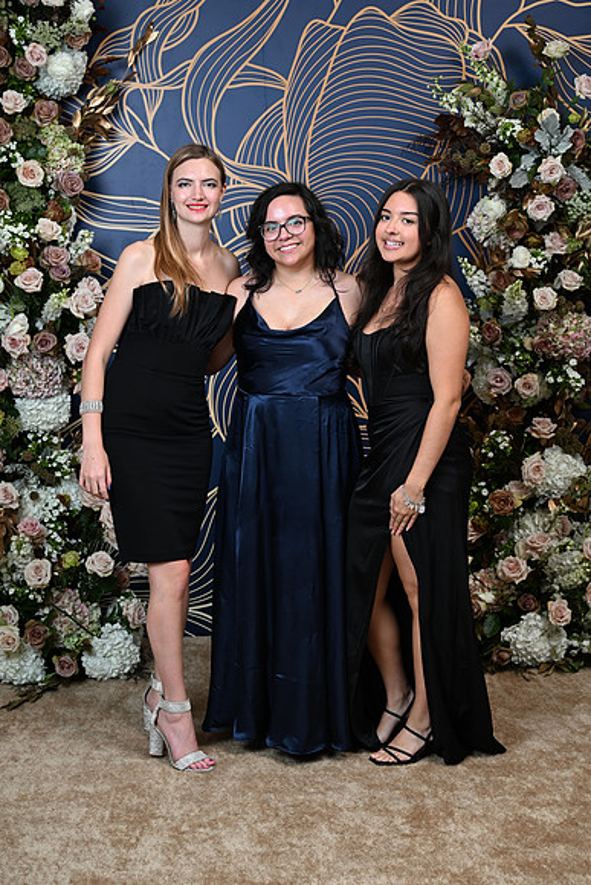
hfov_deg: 25.5
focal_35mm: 53
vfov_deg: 37.5
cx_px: 296
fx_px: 1304
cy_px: 442
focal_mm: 53
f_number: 6.3
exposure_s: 1/125
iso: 125
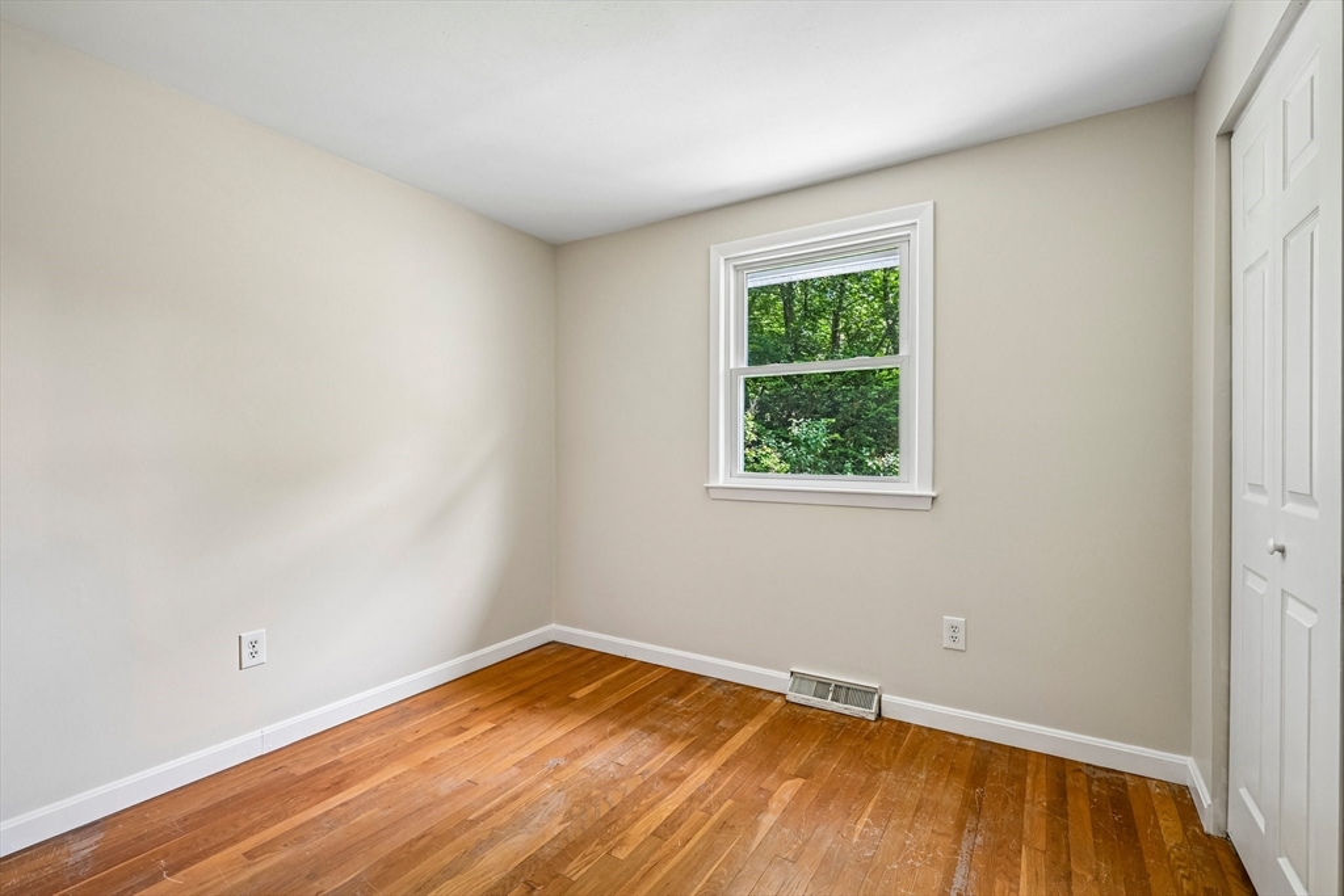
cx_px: 672
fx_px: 597
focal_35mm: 16
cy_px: 448
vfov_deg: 73.8
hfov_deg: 96.7
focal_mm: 16
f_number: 8
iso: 400
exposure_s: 1/8
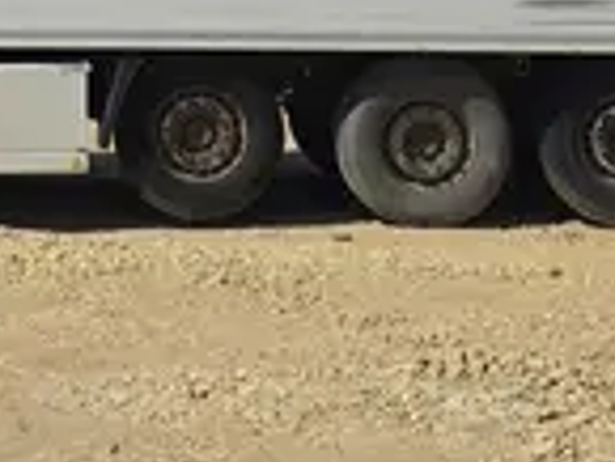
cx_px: 38
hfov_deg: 21.2
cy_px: -106
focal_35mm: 90
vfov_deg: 15.8
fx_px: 1600
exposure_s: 1/7939
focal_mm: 6.5
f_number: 1.4
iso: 40
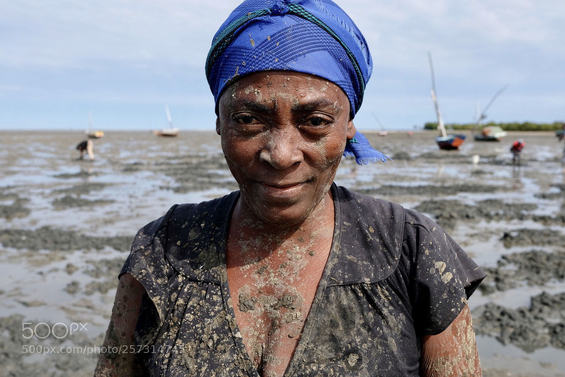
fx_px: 549
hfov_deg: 54.4
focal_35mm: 35
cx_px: 282
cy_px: 188
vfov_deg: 37.9
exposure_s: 1/850
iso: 200
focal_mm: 23
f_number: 5.6
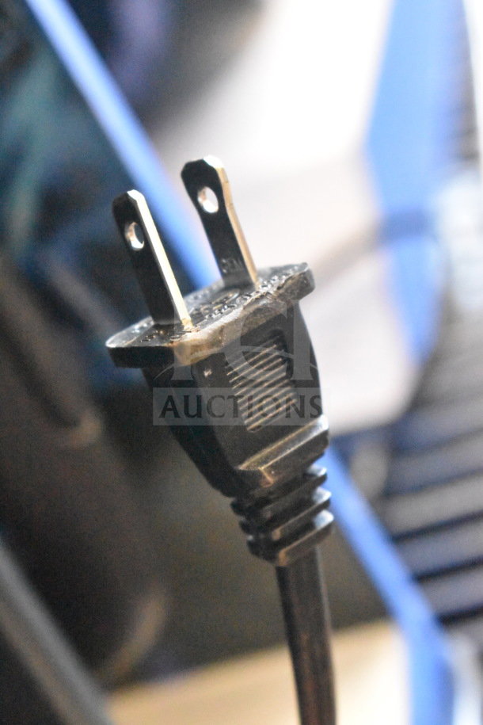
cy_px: 362
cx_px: 242
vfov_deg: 24.6
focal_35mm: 82
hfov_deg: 16.6
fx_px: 1660
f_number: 5.6
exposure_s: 1/100
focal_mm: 55
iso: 22800
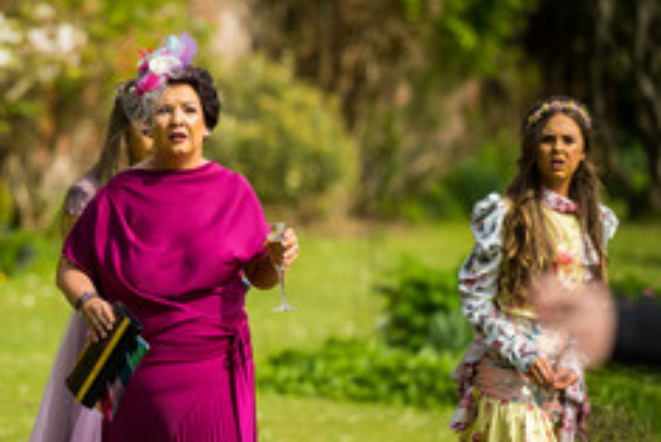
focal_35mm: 323
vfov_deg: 4.3
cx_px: 121
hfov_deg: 6.4
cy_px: 246
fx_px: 5934
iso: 100
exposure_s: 1/1250
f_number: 2.8
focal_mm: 190
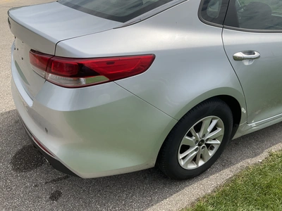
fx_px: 236
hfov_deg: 61.7
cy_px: 106
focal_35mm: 29
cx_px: 141
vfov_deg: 48.2
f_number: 1.8
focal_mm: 3
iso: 25
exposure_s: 1/2959
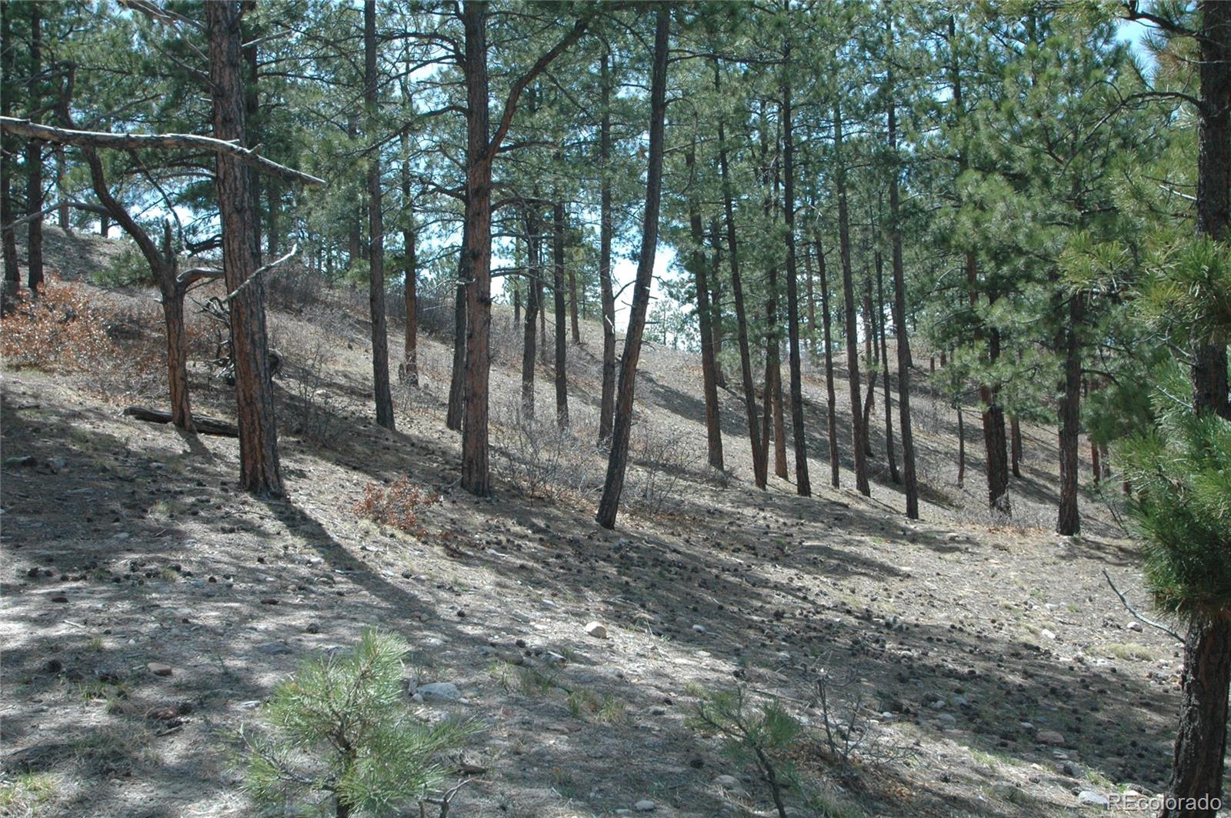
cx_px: 616
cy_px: 409
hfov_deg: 53.2
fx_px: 1230
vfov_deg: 36.8
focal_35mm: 36
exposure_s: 1/400
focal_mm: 24
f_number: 10
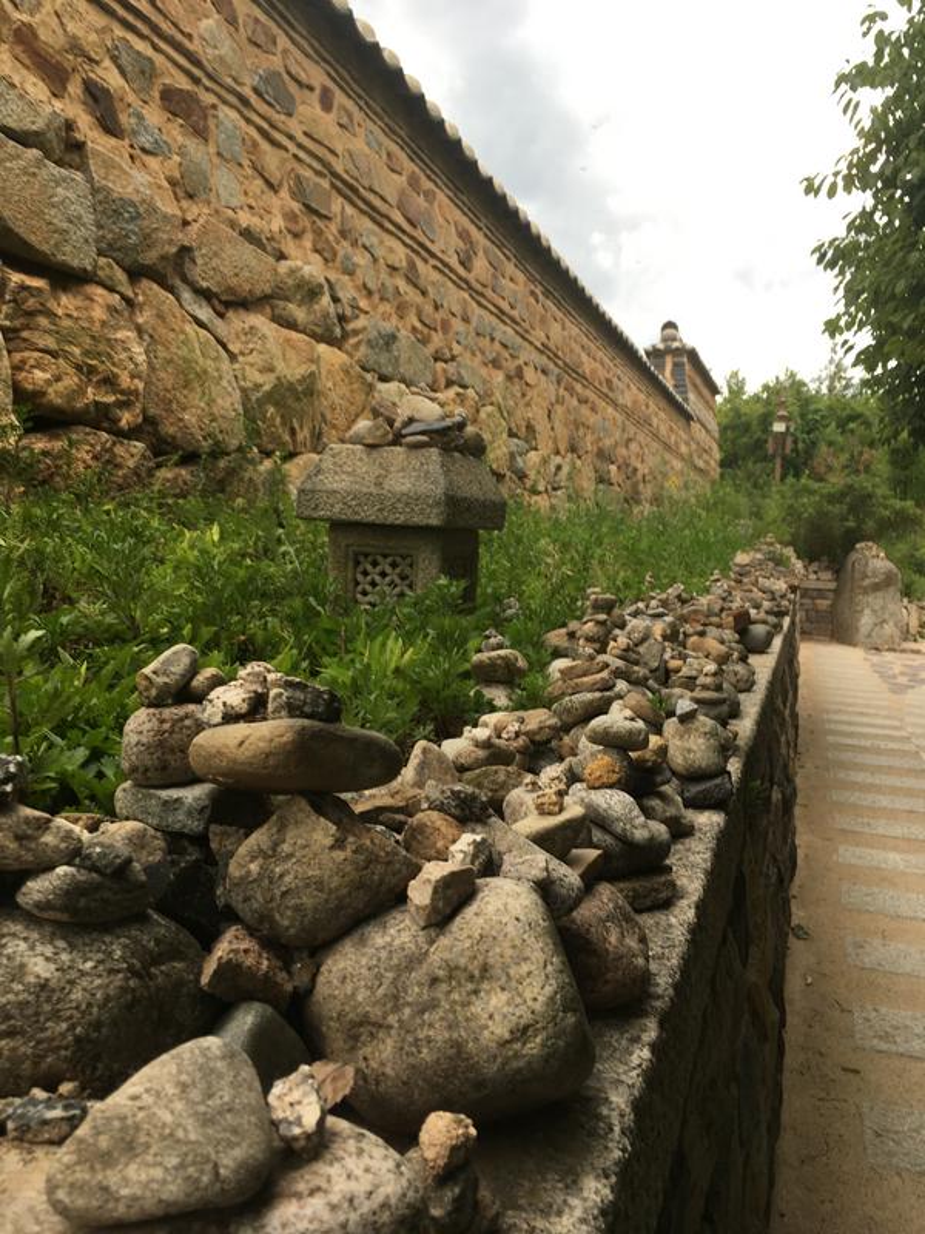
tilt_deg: -1.2
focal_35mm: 29
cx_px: 462
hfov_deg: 48.2
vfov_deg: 61.7
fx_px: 1033
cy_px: 617
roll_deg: -1.2
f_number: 2.2
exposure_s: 1/60
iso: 25
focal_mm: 4.15
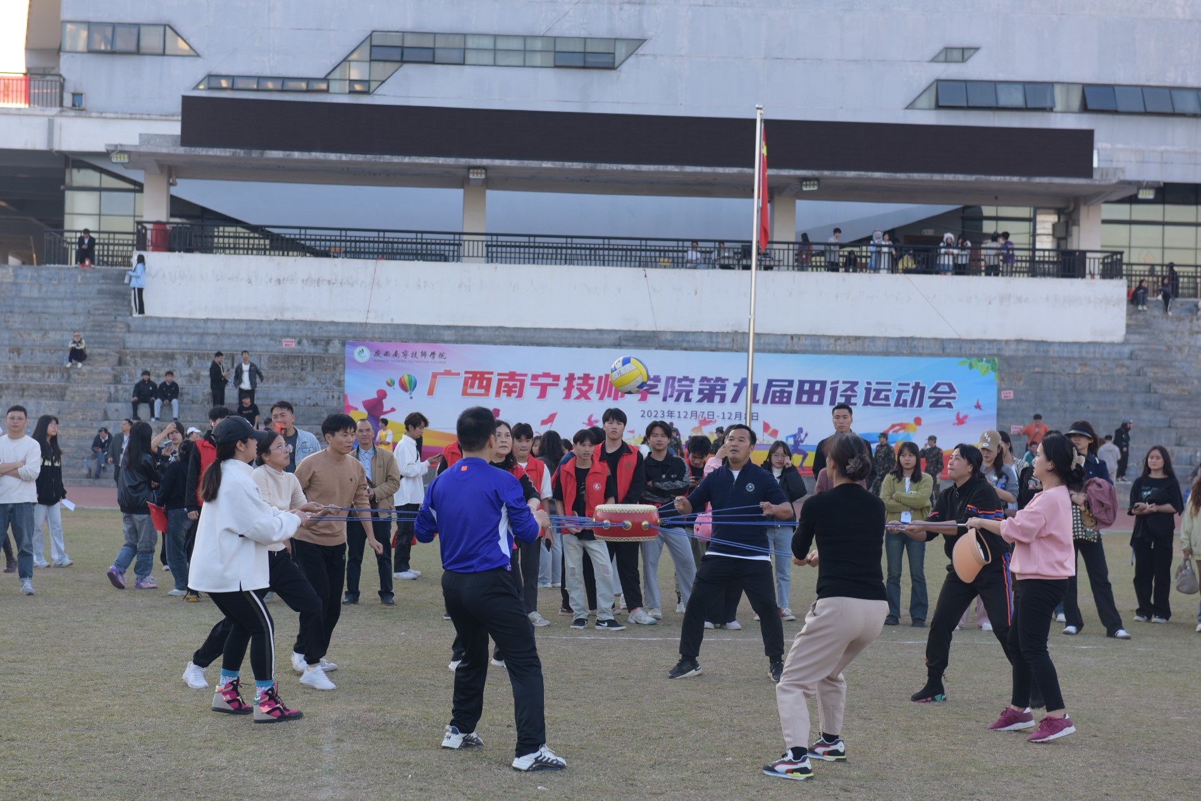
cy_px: 400
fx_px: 2202
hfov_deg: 30.5
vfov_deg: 20.6
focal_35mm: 66
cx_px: 600
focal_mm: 66
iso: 400
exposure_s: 1/250
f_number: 5.6
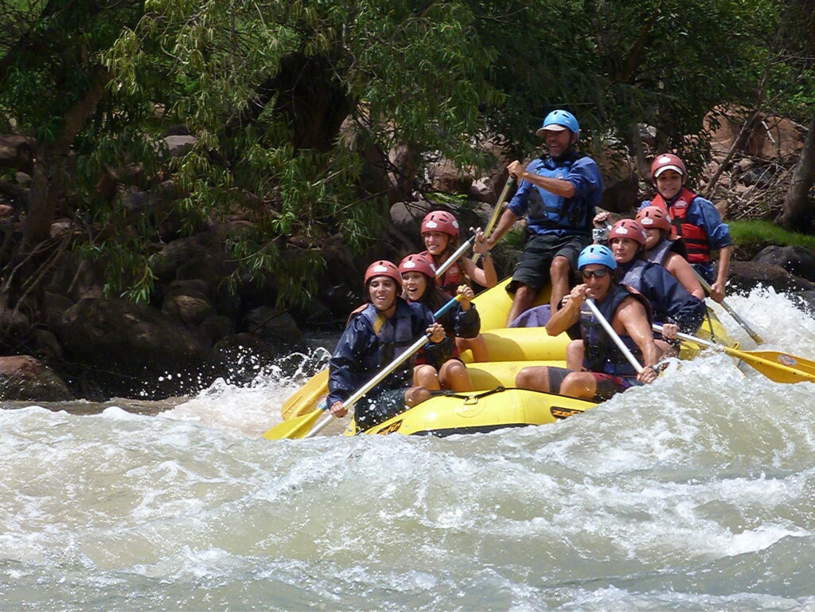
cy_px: 306
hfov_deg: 7.6
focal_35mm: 259
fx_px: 6098
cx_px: 408
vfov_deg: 5.7
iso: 500
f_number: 7.1
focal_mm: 46.6
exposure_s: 1/2000
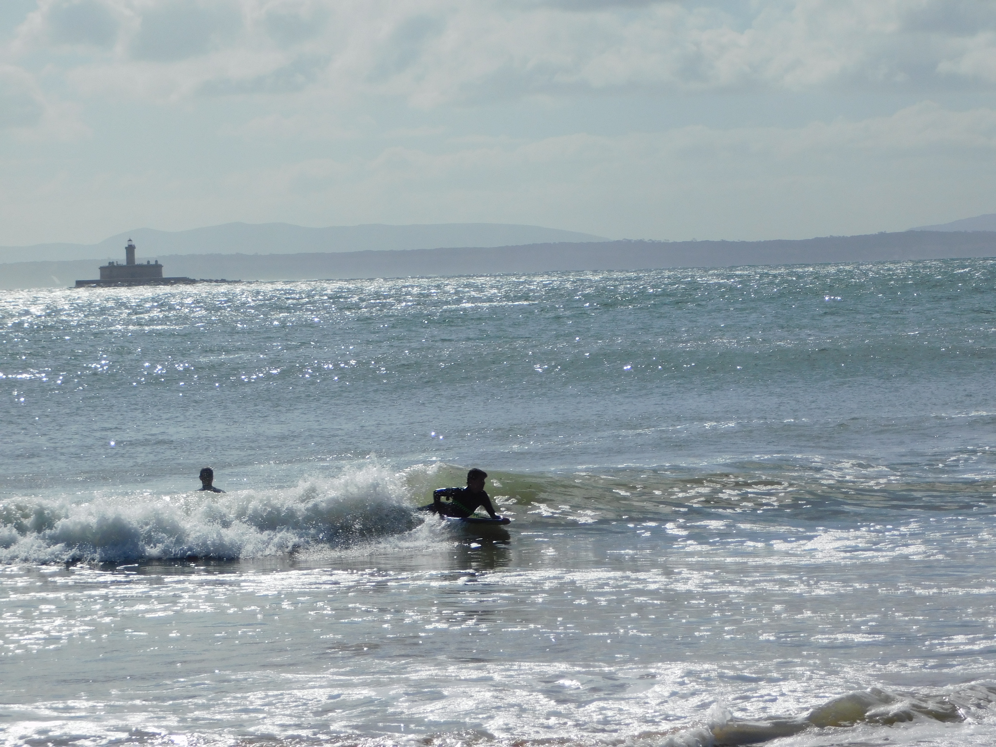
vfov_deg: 8.7
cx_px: 498
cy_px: 374
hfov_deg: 11.6
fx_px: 4891
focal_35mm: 170
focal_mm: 30.1
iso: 125
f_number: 10.6
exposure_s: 1/500
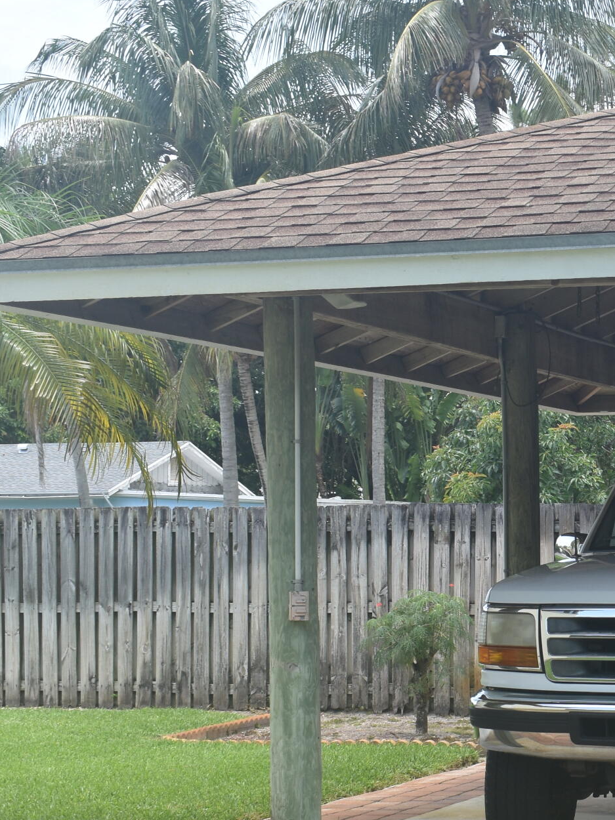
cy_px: 453
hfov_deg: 15.7
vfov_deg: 21.8
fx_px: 2133
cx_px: 773
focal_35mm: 90
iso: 160
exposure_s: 1/250
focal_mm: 26
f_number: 8
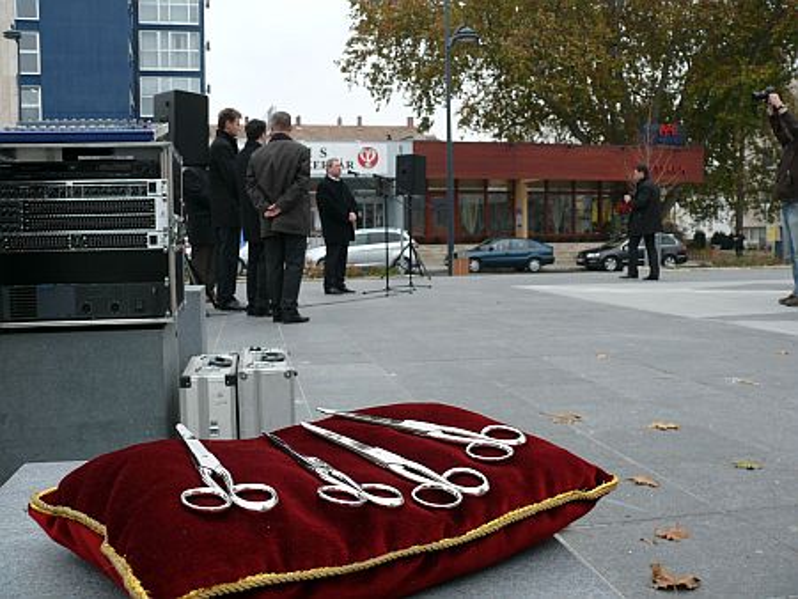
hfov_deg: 52.6
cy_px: 300
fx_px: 807
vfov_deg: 40.7
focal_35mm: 35
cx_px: 399
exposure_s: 1/125
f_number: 4
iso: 100
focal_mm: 7.4
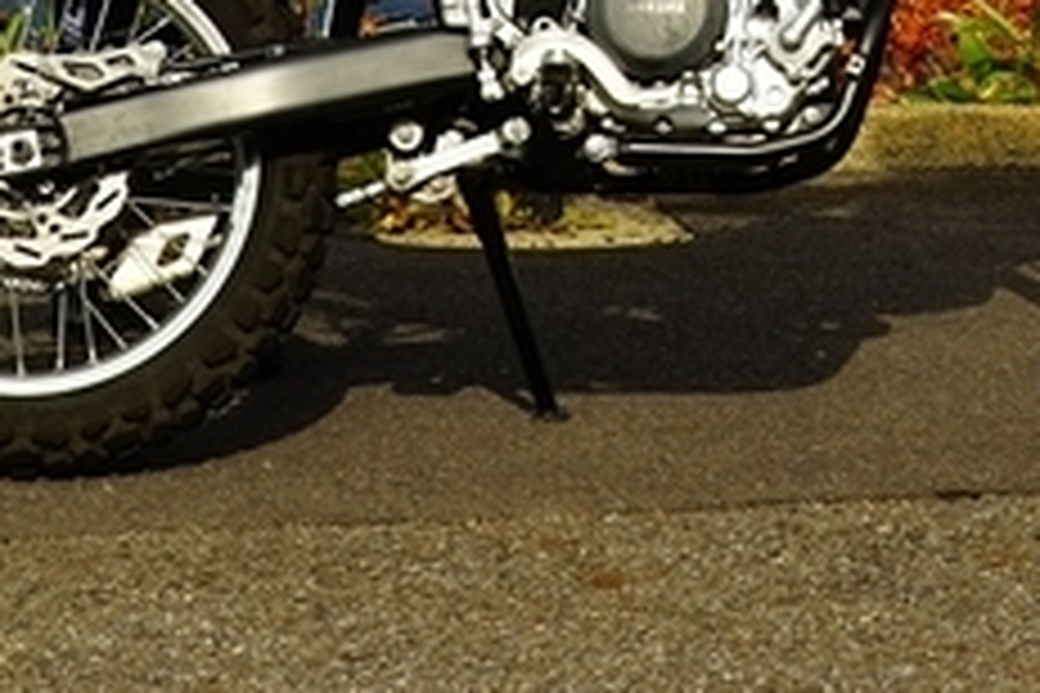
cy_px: -436
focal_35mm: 180
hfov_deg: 11.4
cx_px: 846
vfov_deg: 7.5
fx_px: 5200
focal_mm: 52
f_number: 11
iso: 100
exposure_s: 1/200
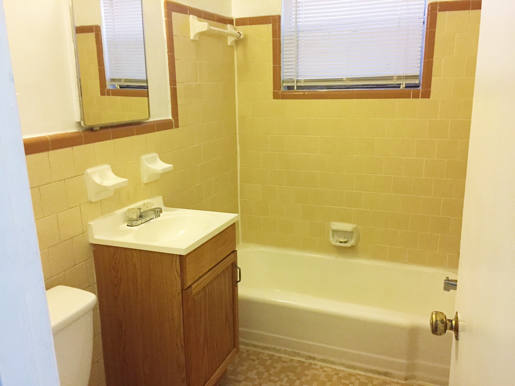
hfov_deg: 61.7
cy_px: 193
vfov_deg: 48.2
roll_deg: +0.2
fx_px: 431
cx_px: 258
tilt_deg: -13.5
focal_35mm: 29
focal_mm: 4.15
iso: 250
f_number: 2.2
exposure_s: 1/30
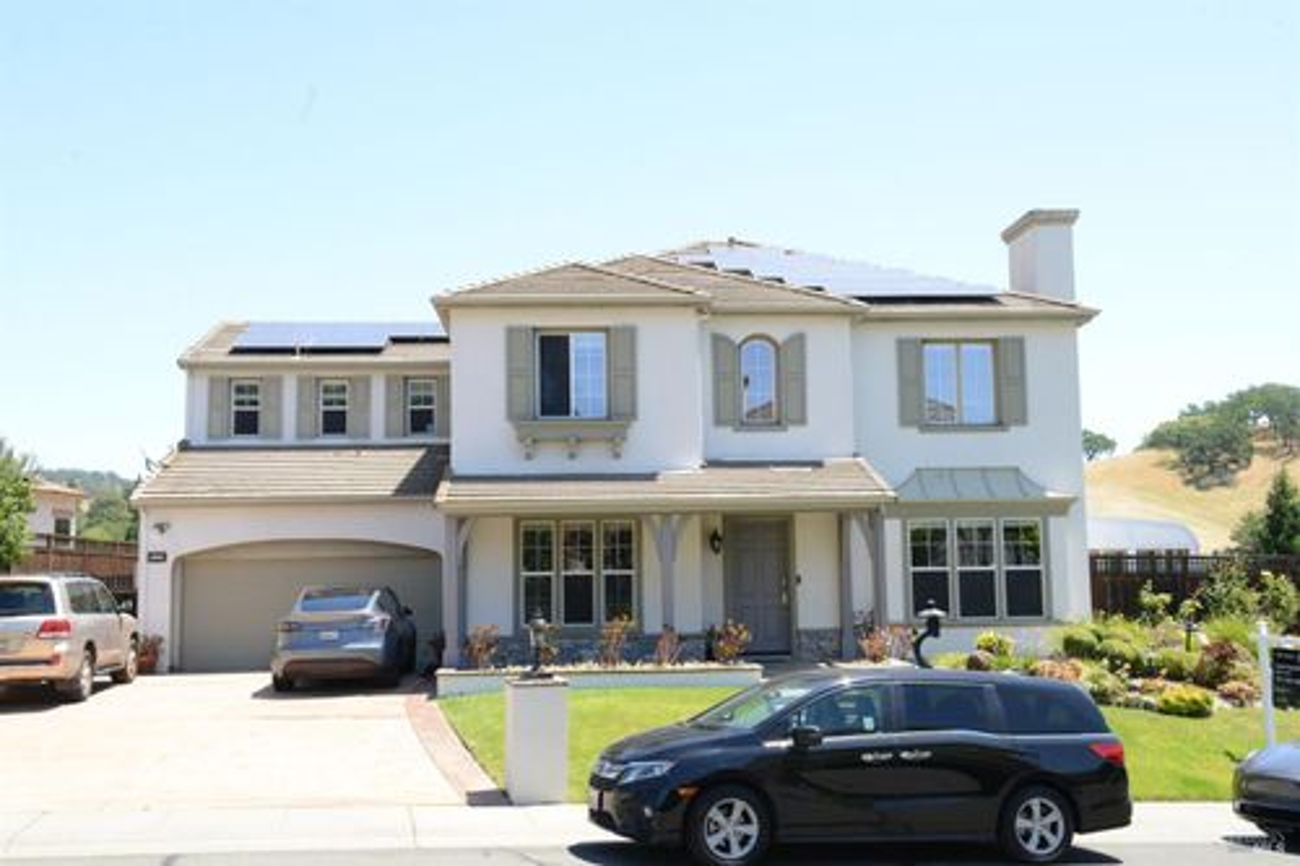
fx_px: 1444
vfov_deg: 33.4
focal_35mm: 40
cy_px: 433
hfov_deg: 48.5
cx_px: 650
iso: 400
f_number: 11
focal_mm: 40
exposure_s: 1/200
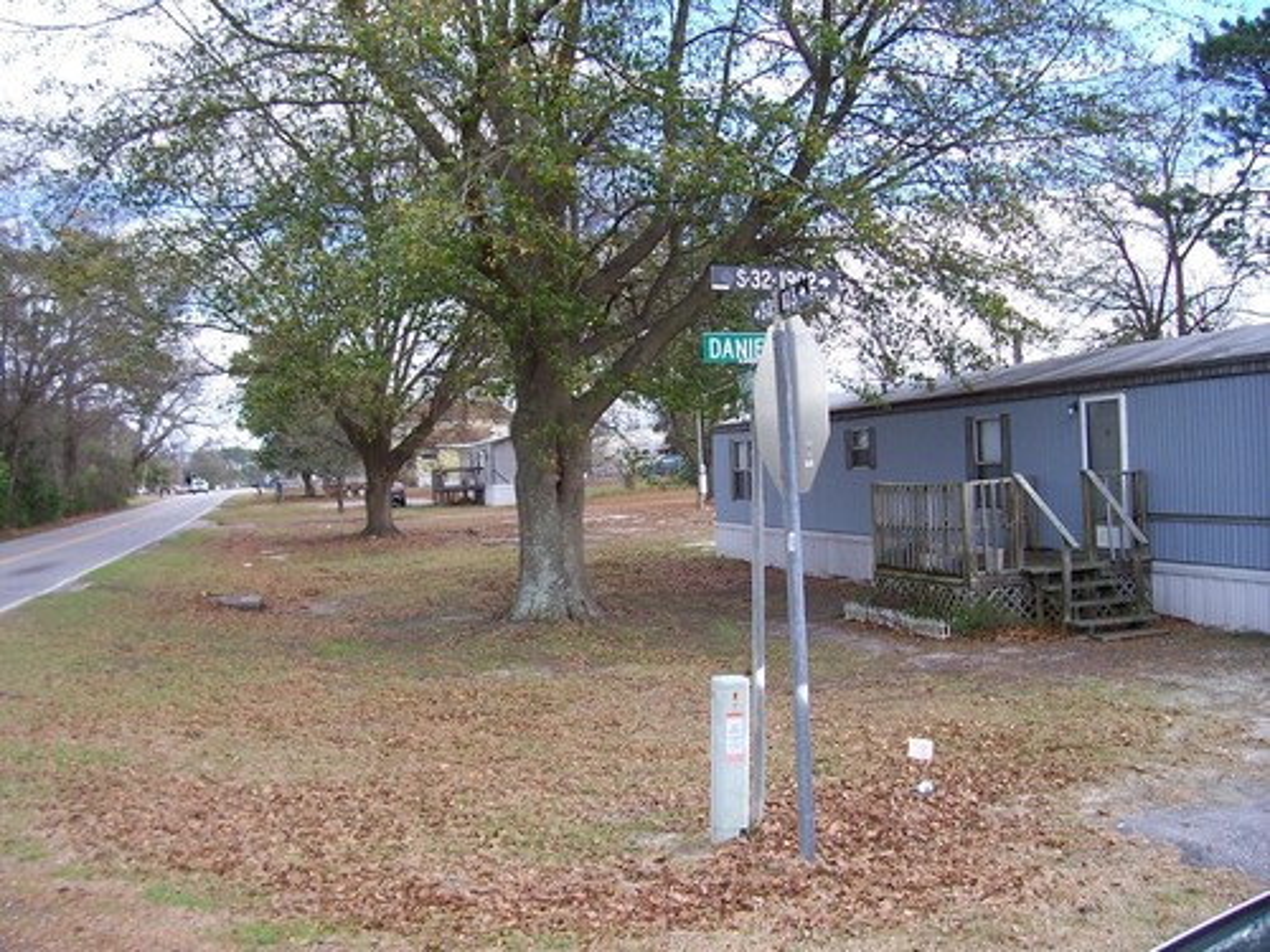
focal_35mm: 34
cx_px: 635
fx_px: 1247
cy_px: 476
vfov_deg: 41.8
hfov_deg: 54.0
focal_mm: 5.6
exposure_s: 1/350
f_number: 2.7
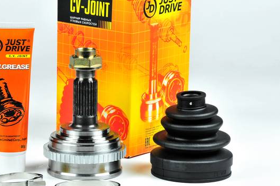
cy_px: 72
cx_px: 102
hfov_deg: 8.7
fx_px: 1839
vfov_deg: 5.8
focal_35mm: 237
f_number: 10
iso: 200
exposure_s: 1/125
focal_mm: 105
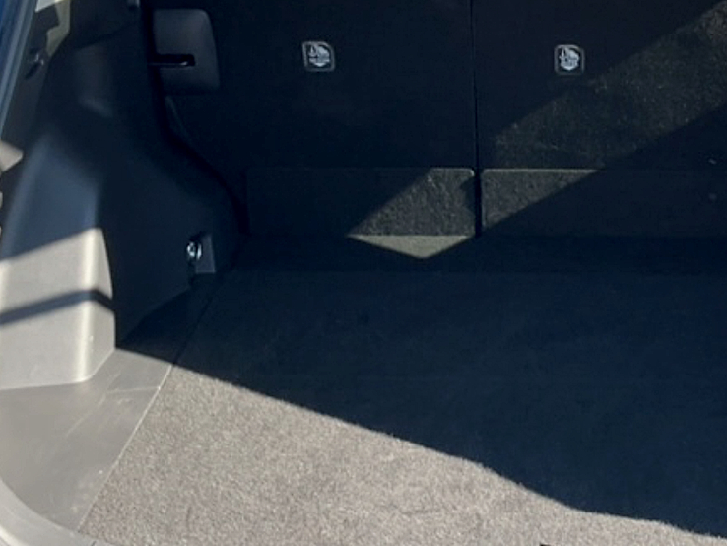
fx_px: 1366
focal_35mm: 65
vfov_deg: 22.5
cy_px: 165
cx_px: 554
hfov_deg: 29.3
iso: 20
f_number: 1.8
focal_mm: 3
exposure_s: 1/159
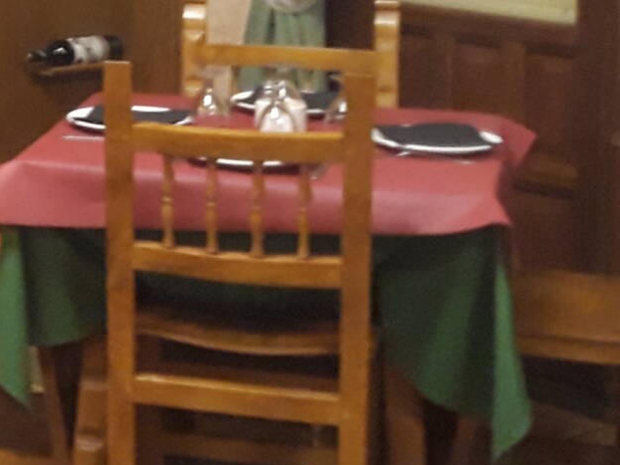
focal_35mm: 111
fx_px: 1988
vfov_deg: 13.0
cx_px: -335
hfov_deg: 16.1
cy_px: -96
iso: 400
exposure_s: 1/25
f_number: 1.7
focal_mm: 3.71
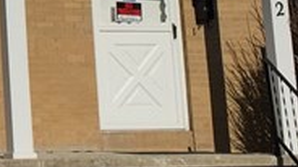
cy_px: -156
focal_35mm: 176
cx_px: -175
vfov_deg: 6.7
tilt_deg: +12.4
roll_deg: +1.1
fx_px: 1389
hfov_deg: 11.6
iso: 32
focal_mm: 4.15
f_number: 2.2
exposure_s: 1/7937
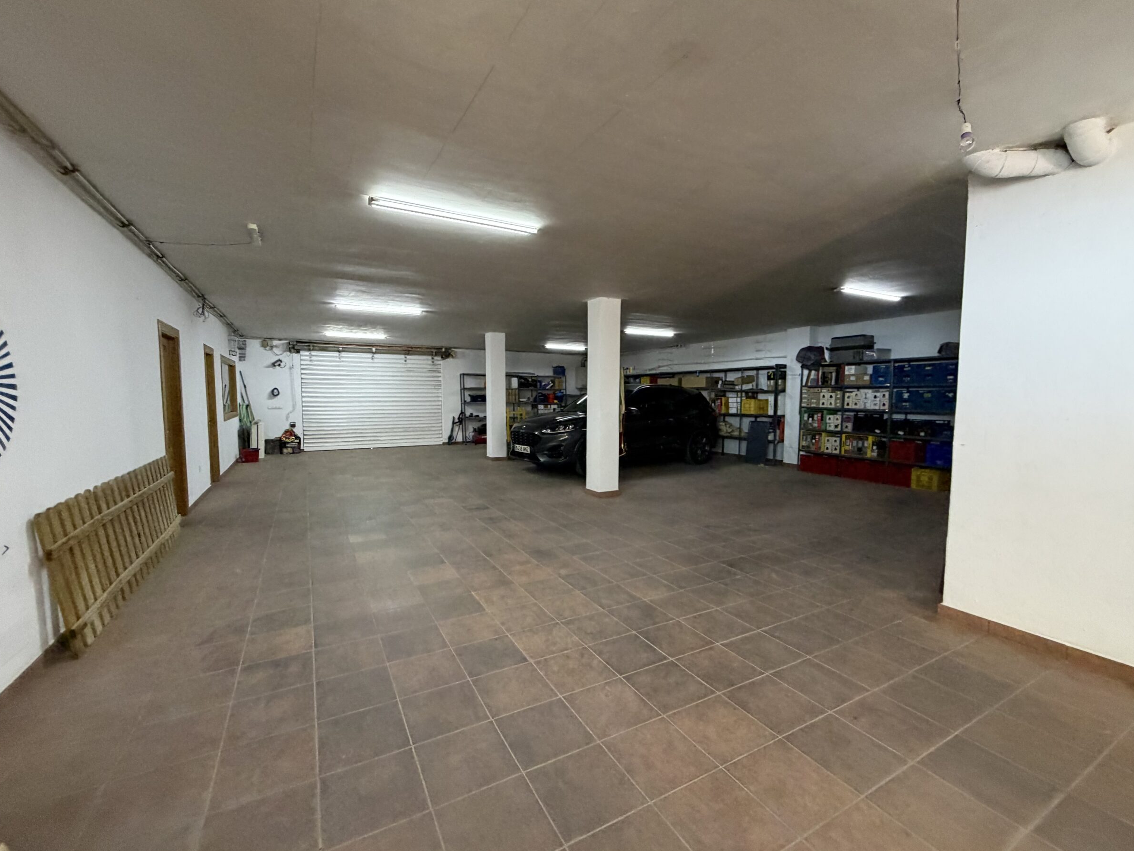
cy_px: 431
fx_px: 491
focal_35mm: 15
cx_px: 571
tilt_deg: -3.0
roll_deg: -0.5
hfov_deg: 98.2
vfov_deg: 81.7
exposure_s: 1/50
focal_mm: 2.22
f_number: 2.2
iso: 400
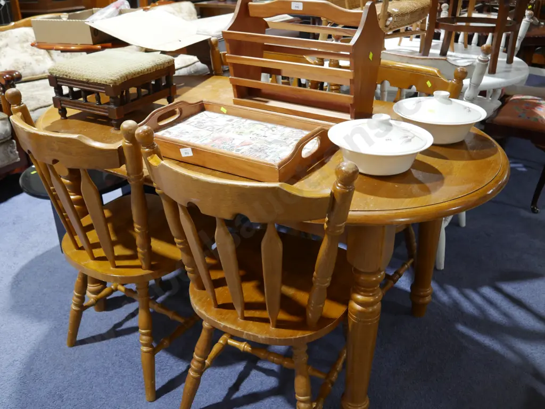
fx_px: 504
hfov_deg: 56.8
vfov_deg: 44.2
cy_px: 204
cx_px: 272
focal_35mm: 32
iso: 640
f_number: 3.6
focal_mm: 16
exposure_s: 1/60
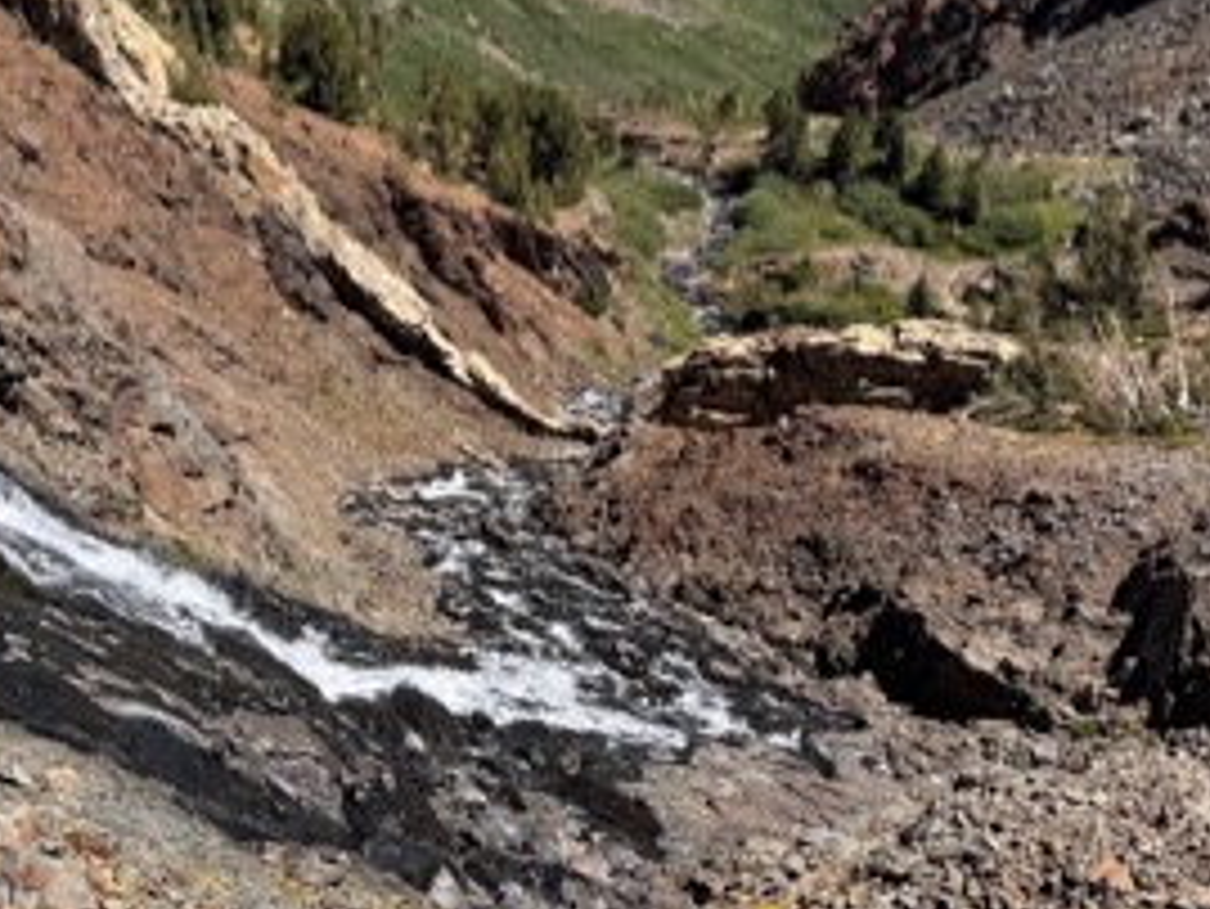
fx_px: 1993
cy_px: -130
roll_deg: +2.4
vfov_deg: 23.8
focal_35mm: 57
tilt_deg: -11.1
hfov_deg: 31.8
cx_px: 76
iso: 80
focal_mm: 6.76
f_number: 1.78
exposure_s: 1/3425
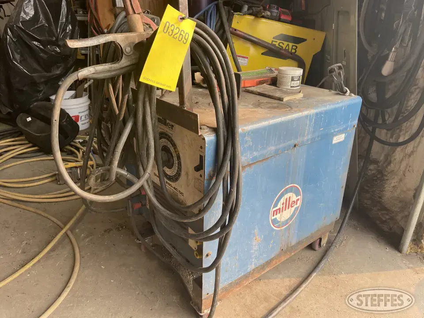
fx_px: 318
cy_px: 159
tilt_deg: -24.4
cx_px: 212
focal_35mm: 26
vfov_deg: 53.1
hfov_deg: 67.3
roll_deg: -1.7
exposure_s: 1/226
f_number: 1.6
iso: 32
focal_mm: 5.1
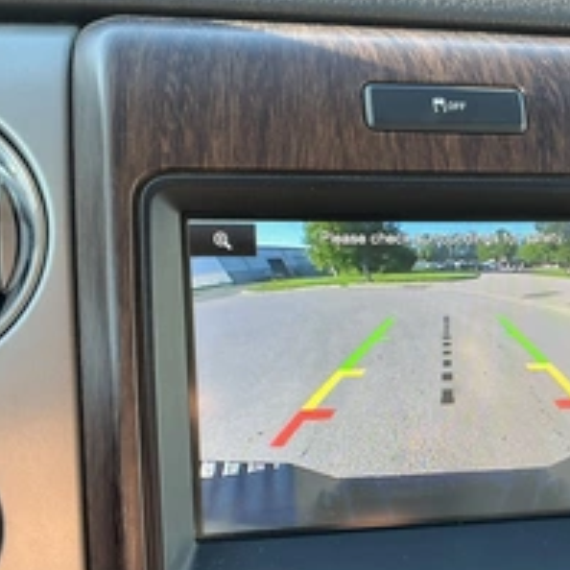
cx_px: 420
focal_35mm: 50
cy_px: 423
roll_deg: -1.9
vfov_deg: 33.4
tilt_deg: -23.2
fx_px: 931
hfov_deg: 33.4
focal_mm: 3
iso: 64
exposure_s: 1/117
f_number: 1.8
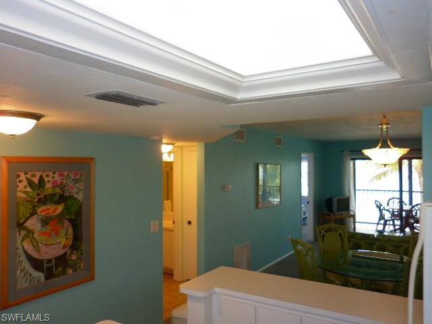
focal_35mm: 28
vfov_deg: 49.7
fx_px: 349
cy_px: 162
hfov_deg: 63.4
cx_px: 216
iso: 80
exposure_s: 1/30
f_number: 2.8
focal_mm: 5
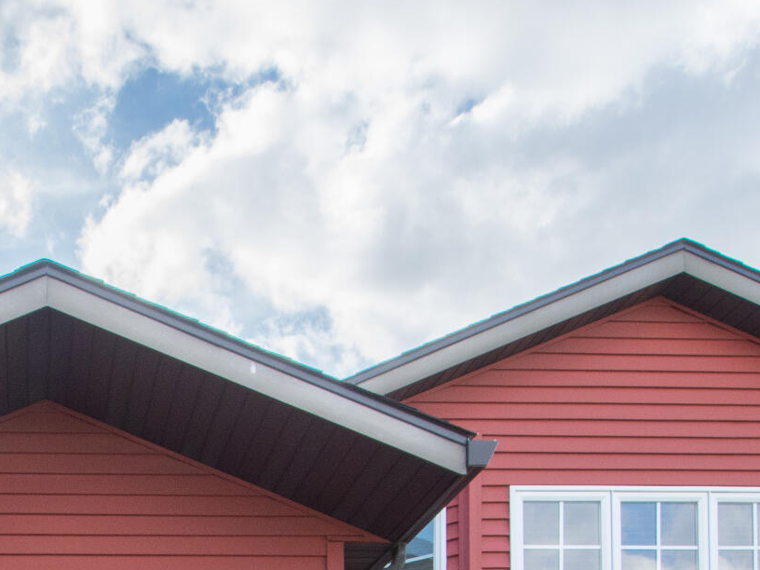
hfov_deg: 33.9
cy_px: 906
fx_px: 1164
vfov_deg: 21.8
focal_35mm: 53
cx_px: 52
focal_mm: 10
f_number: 10
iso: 200
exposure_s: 1/125
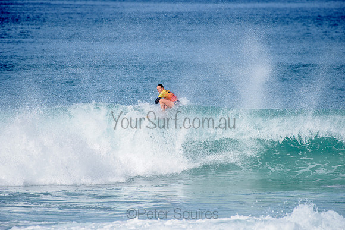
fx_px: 4793
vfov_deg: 2.8
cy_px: 115
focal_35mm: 500
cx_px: 172
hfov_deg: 4.1
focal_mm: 500
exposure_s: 1/2500
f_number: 6.3
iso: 250
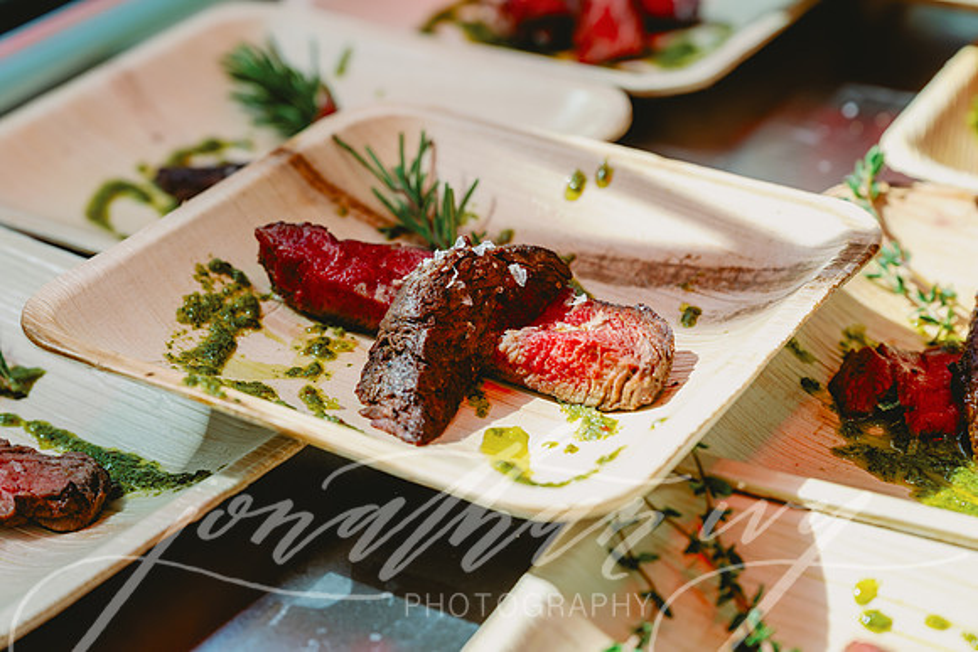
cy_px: 276
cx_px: 489
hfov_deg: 25.1
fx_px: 2197
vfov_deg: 16.9
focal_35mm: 81
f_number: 5.6
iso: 125
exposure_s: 1/400
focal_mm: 70
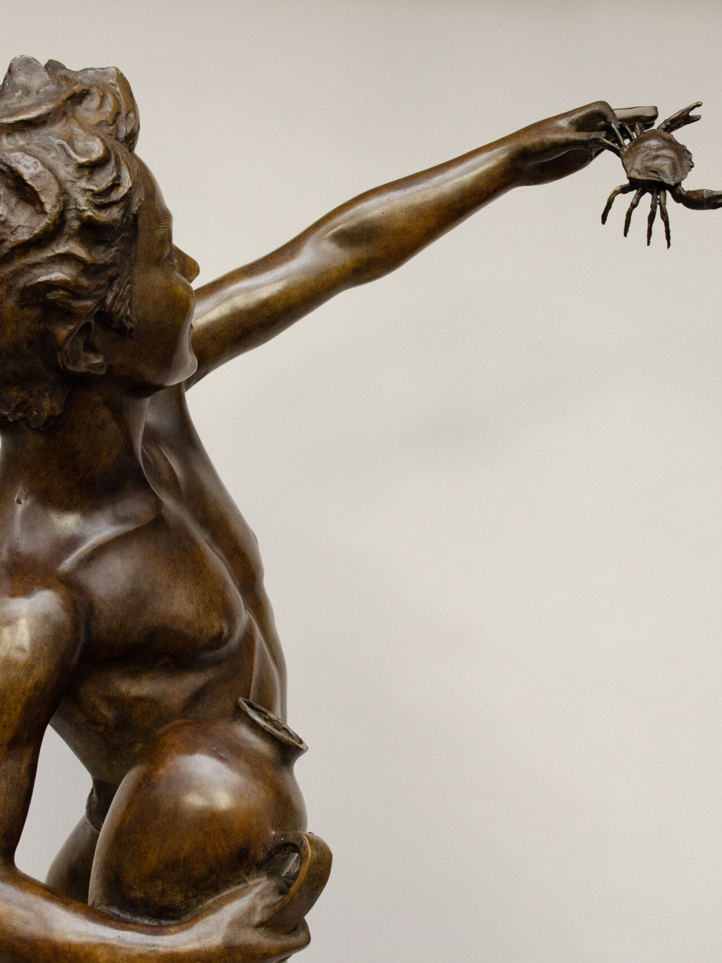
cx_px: 311
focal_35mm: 59
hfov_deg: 24.9
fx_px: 1634
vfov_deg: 32.8
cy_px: 480
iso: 200
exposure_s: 1/125
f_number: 8
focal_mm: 27
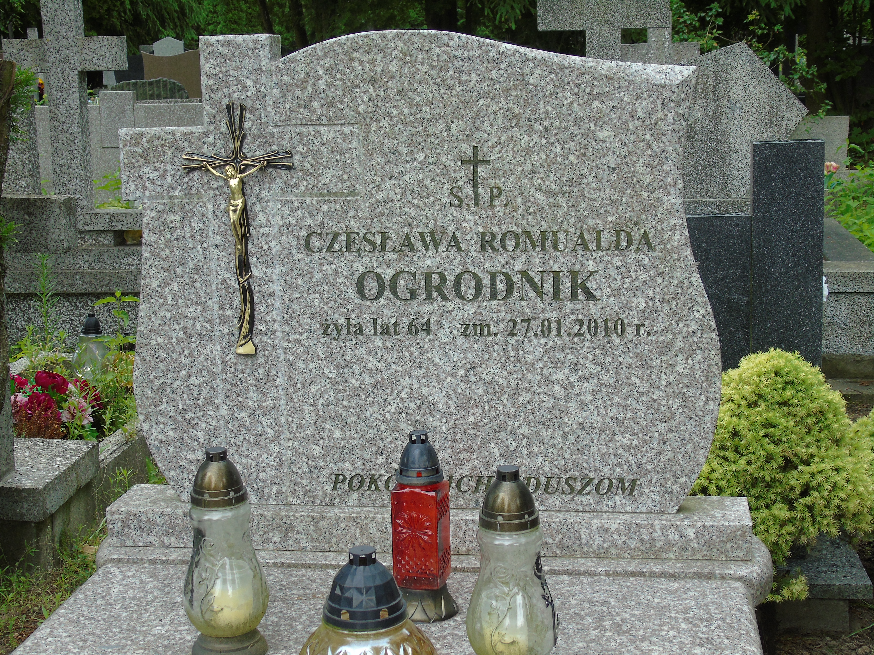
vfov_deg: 27.0
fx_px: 1363
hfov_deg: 35.5
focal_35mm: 54
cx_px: 437
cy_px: 328
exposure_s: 1/80
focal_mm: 9.6
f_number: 4.3
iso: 80
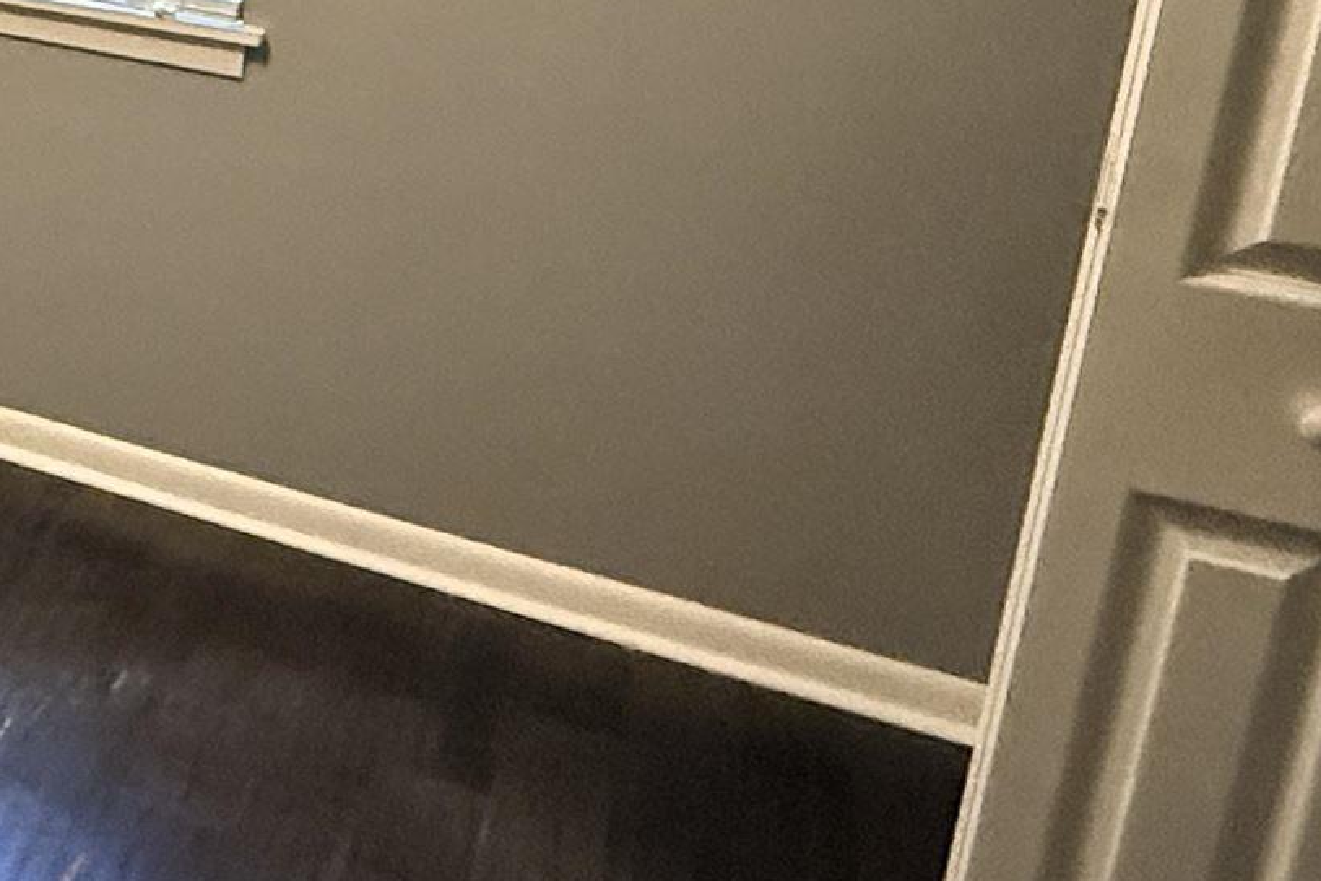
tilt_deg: -12.0
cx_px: -497
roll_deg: -3.0
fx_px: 2018
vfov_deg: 23.3
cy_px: -65
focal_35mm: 55
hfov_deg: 28.2
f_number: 2.2
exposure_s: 1/60
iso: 800
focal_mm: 2.22
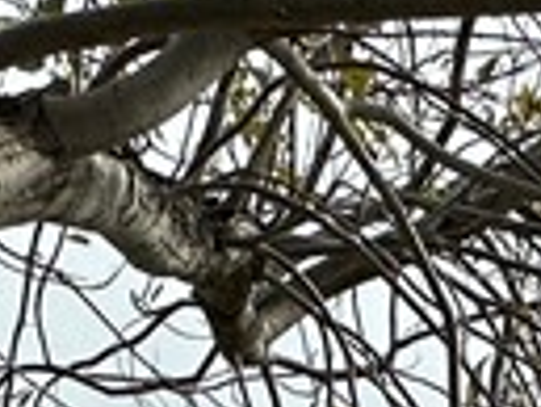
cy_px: 1511
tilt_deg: -1.9
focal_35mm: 111
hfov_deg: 15.9
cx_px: 868
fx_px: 1736
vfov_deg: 8.6
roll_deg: -0.8
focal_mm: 2.22
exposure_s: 1/1795
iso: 50
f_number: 2.2
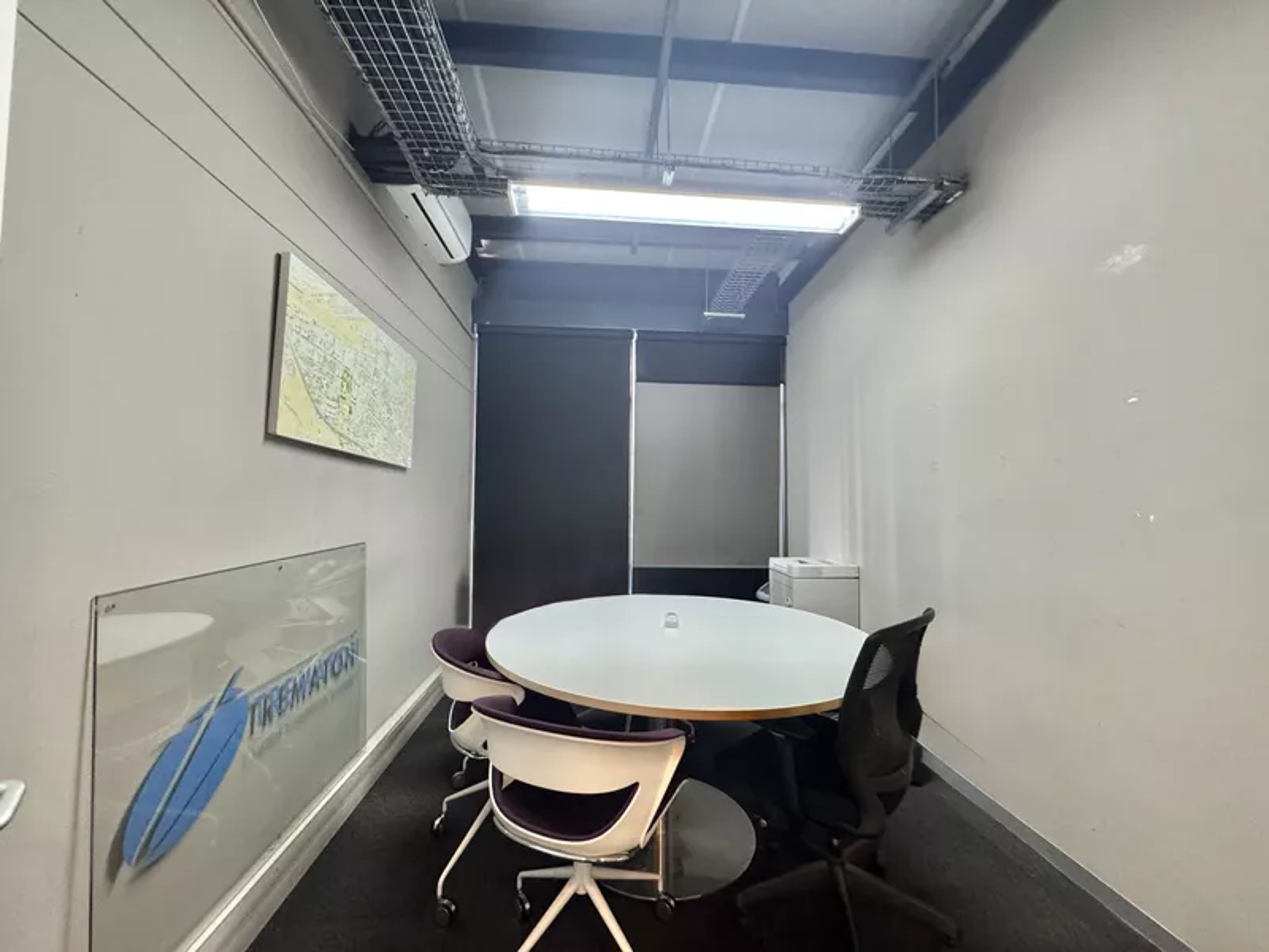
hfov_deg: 102.1
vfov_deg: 85.7
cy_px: 476
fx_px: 513
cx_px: 634
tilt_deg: +3.0
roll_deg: -0.4
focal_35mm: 14
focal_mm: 2.22
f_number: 2.2
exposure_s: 1/50
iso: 400
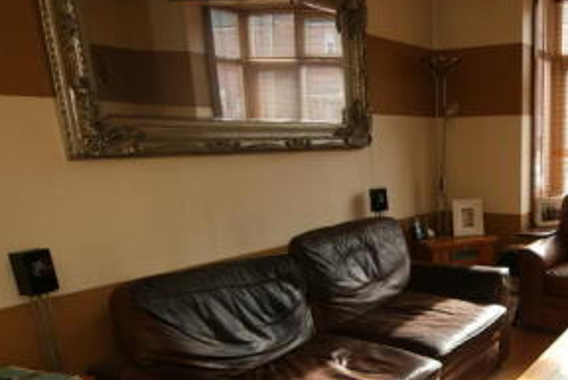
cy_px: 296
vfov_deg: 37.8
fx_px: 537
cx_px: 474
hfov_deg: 51.3
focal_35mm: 34
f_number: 4.5
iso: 125
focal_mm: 10
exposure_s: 1/60
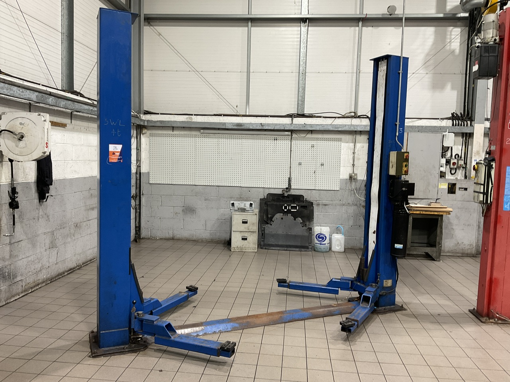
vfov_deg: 48.2
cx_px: 255
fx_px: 427
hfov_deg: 61.7
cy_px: 191
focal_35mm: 29
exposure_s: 1/50
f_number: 1.8
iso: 40
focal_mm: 3
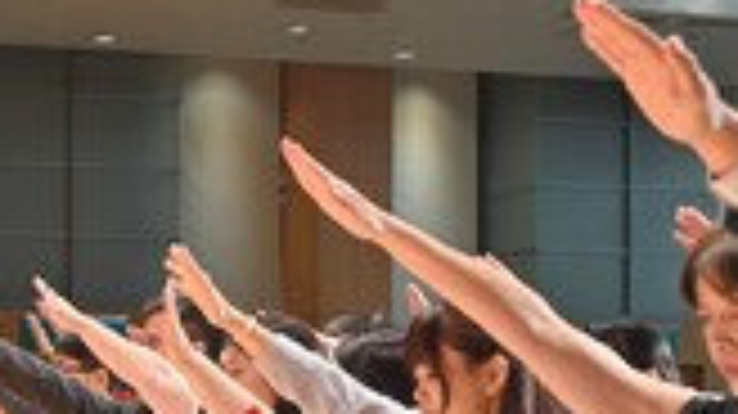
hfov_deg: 24.2
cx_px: -76
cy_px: 416
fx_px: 1604
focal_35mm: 82
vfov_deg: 14.5
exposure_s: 1/125
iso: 1000
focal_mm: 32
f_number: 4.5
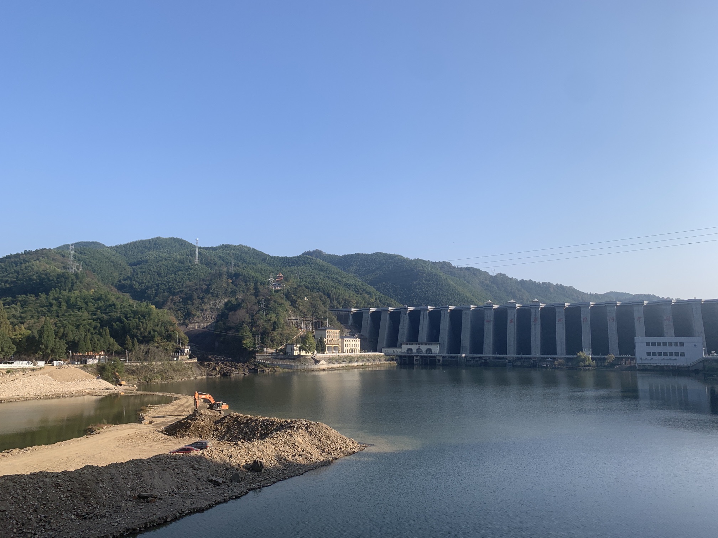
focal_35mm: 26
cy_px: 269
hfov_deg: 67.3
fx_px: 539
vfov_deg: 53.1
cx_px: 359
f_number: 1.8
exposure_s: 1/1992
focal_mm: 4.25
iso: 25
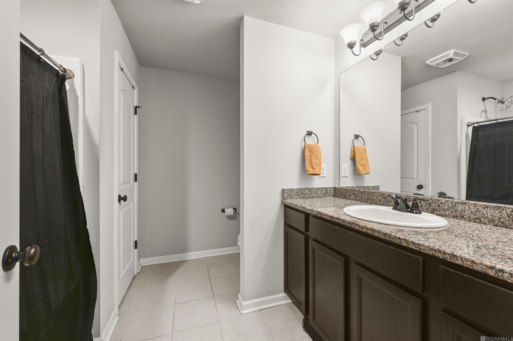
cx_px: 256
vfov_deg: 81.1
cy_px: 170
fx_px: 199
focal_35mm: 14
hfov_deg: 104.3
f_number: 10
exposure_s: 1/2.5
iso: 200
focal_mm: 14
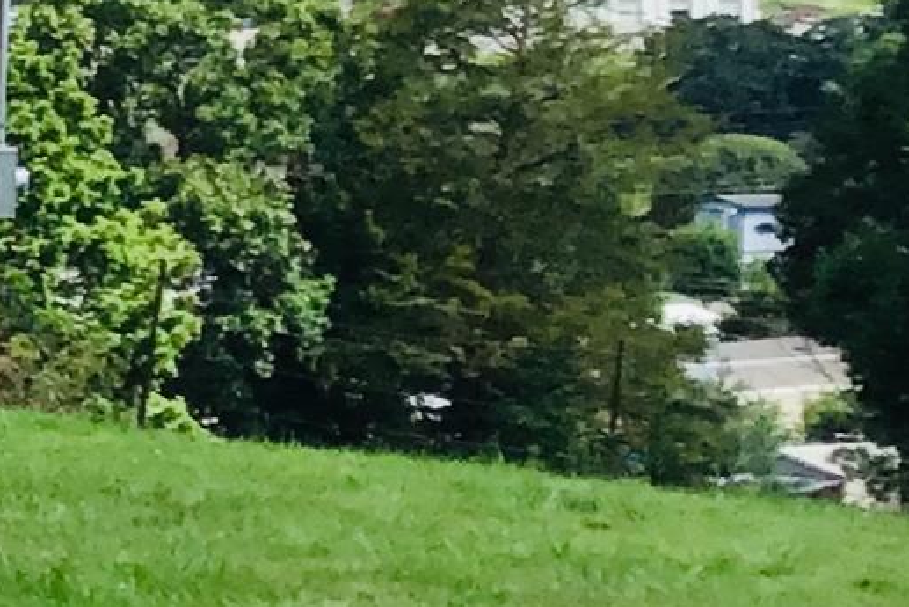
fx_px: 4723
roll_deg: +0.4
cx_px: -1677
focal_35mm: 187
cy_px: 197
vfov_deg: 7.3
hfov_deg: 9.2
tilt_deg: -4.0
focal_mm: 3.3
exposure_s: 1/1116
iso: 25
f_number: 2.4
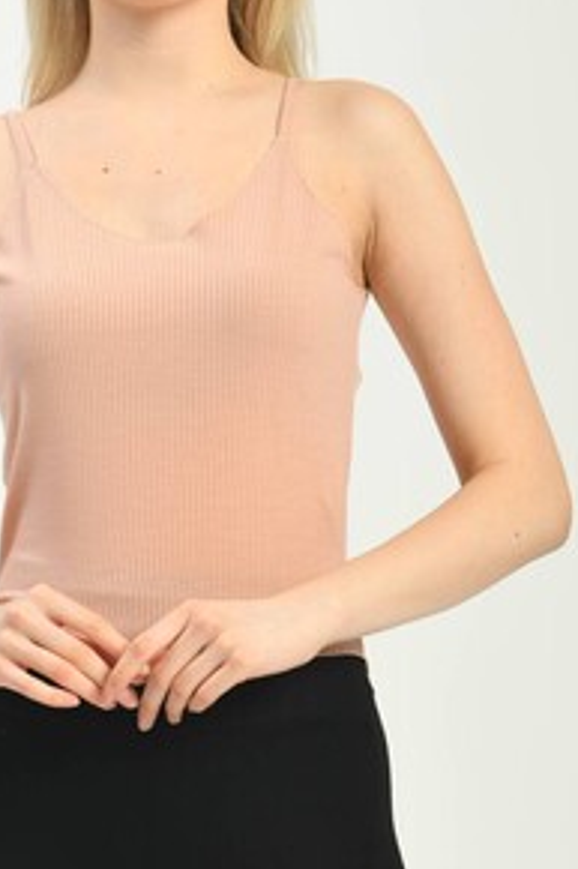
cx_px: 138
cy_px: 360
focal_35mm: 261
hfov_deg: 5.3
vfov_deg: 7.9
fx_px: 6293
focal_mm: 140
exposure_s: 1/160
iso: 100
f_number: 6.3
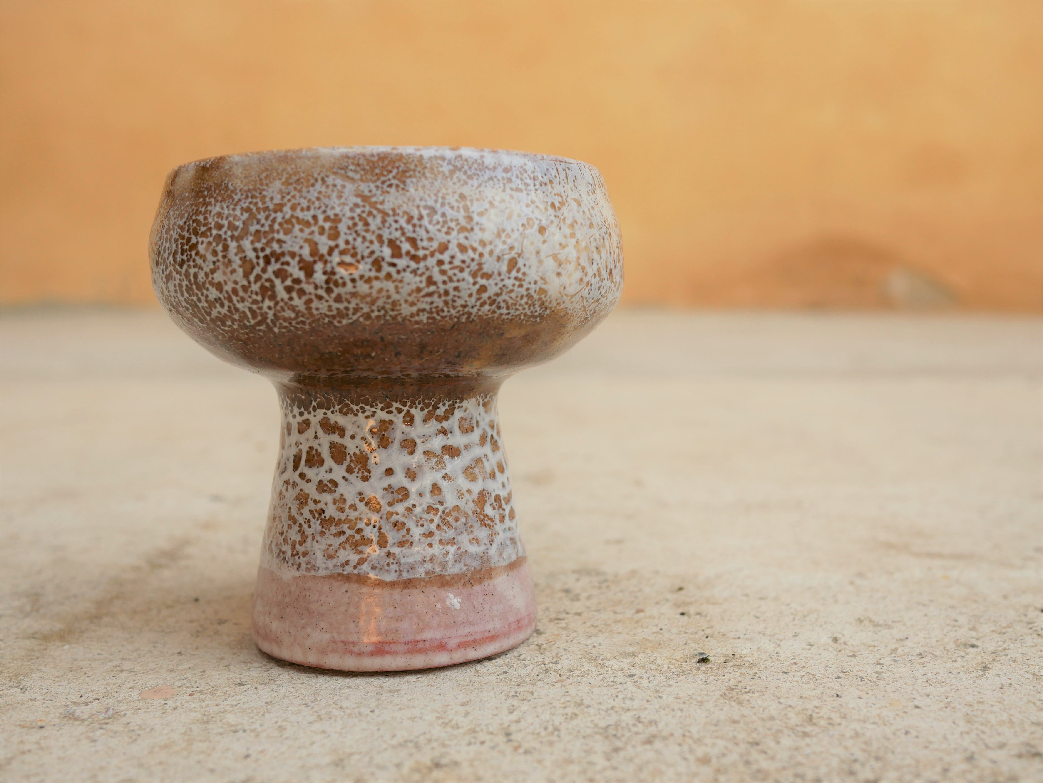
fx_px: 1206
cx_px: 522
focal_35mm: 40
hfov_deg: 46.8
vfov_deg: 36.0
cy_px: 392
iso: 200
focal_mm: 20
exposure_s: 1/400
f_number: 3.5
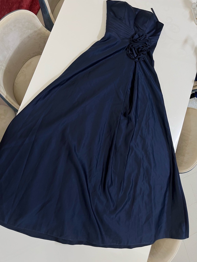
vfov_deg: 67.3
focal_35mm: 26
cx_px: 98
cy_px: 131
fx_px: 197
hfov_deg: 53.1
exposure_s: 1/50
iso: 64
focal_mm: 5.1
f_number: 1.6
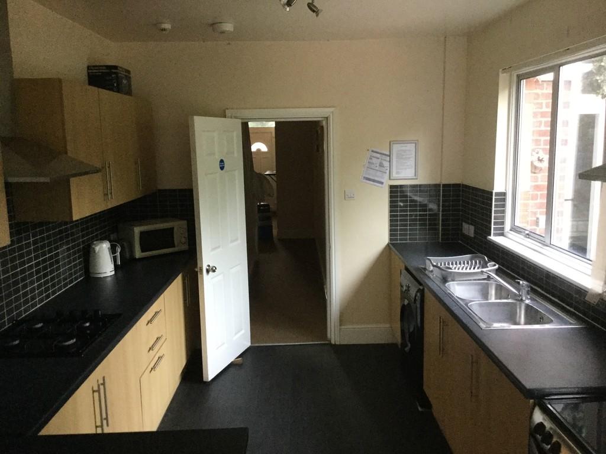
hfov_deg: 58.4
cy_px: 227
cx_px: 303
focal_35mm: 31
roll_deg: +0.9
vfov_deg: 45.4
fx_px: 543
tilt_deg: -10.0
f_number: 2.4
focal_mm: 3.3
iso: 200
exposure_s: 1/25
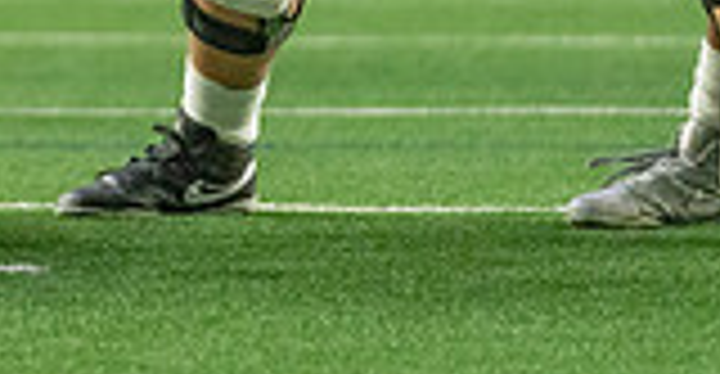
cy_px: -318
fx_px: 11847
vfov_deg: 1.8
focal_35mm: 632
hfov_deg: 3.5
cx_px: -543
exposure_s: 1/1000
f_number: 2.8
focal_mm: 156
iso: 4000
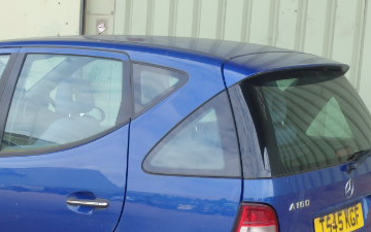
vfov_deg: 15.9
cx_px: 88
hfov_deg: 25.2
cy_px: 211
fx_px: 819
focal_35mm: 81
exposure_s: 1/100
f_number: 4.8
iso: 125
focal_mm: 7.7
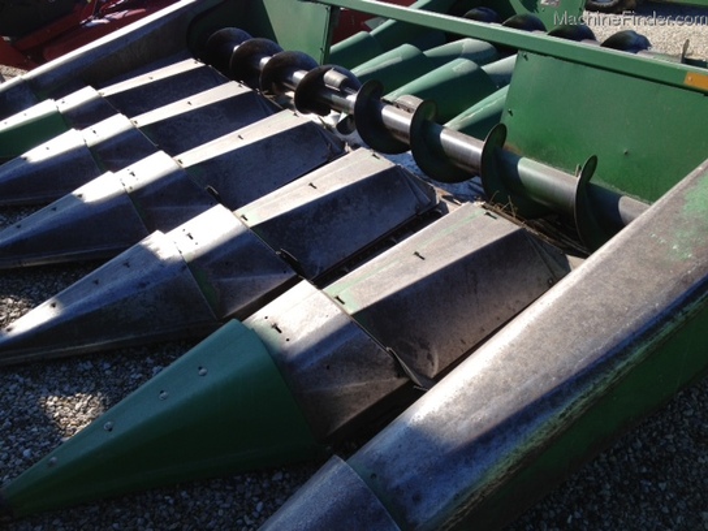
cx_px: 354
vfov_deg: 40.7
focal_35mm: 35
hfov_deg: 52.6
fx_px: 716
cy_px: 266
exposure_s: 1/1082
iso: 50
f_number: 2.4
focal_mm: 4.28
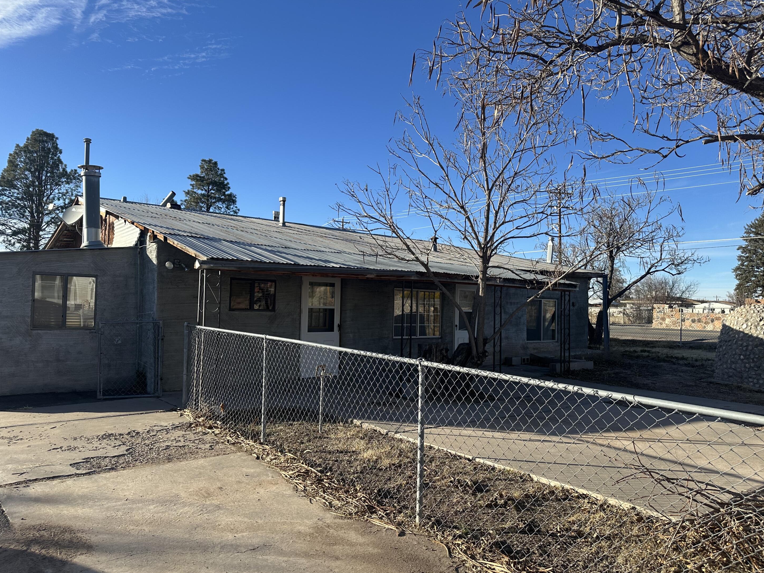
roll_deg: -1.7
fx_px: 552
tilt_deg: +2.0
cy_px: 289
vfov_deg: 54.9
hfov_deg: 69.4
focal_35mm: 25
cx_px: 380
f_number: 1.78
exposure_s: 1/2525
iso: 80
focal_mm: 6.86
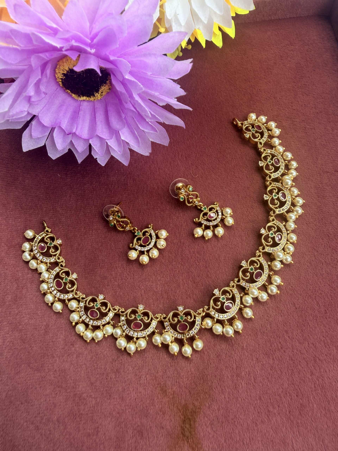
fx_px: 312
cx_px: 169
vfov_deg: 71.6
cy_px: 226
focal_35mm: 24
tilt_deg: -69.5
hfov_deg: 56.8
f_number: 2.2
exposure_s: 1/121
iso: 40
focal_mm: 2.22
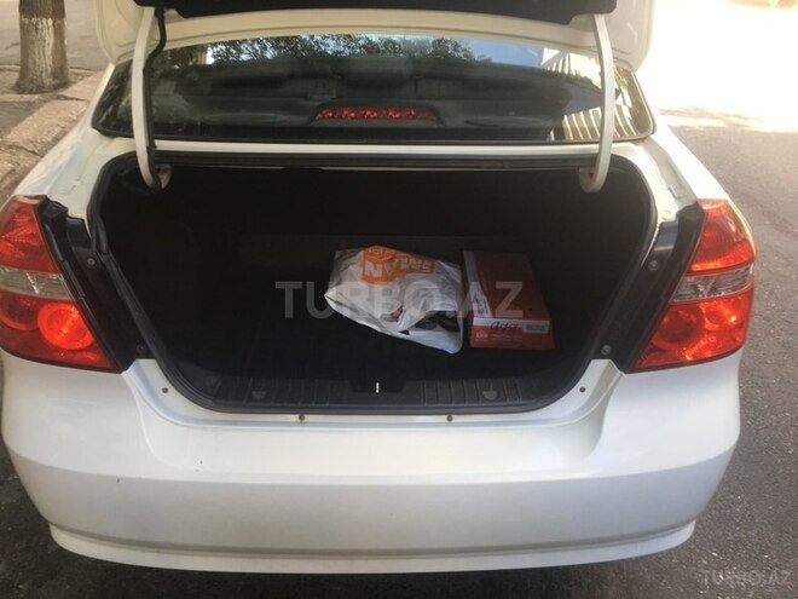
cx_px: 399
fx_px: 669
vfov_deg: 48.2
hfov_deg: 61.7
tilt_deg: -24.8
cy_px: 300
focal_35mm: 29
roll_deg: -5.0
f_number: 2.2
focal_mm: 4.15
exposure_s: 1/100
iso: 40
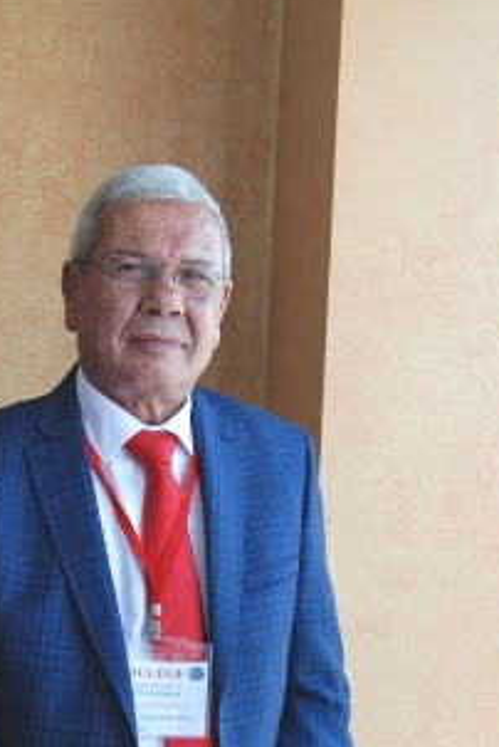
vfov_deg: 28.5
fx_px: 1452
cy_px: 534
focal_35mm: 70
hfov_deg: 19.5
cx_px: 236
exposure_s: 1/100
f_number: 5
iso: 400
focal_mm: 22
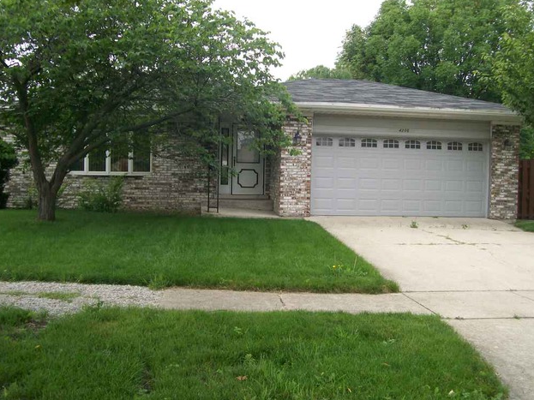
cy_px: 197
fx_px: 571
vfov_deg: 38.7
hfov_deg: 50.1
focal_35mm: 37
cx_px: 265
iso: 80
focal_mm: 6
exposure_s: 1/460
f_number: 2.7
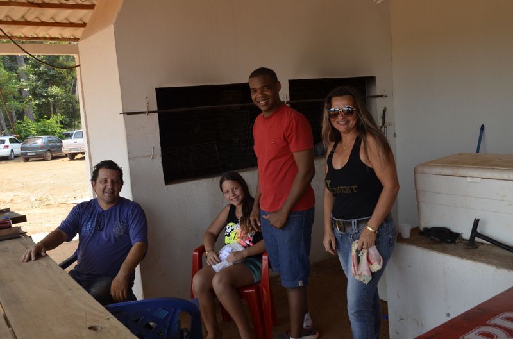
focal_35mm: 33
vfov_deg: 39.8
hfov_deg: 57.3
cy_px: 170
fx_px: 469
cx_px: 256
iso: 200
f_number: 6.7
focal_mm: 22
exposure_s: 1/180
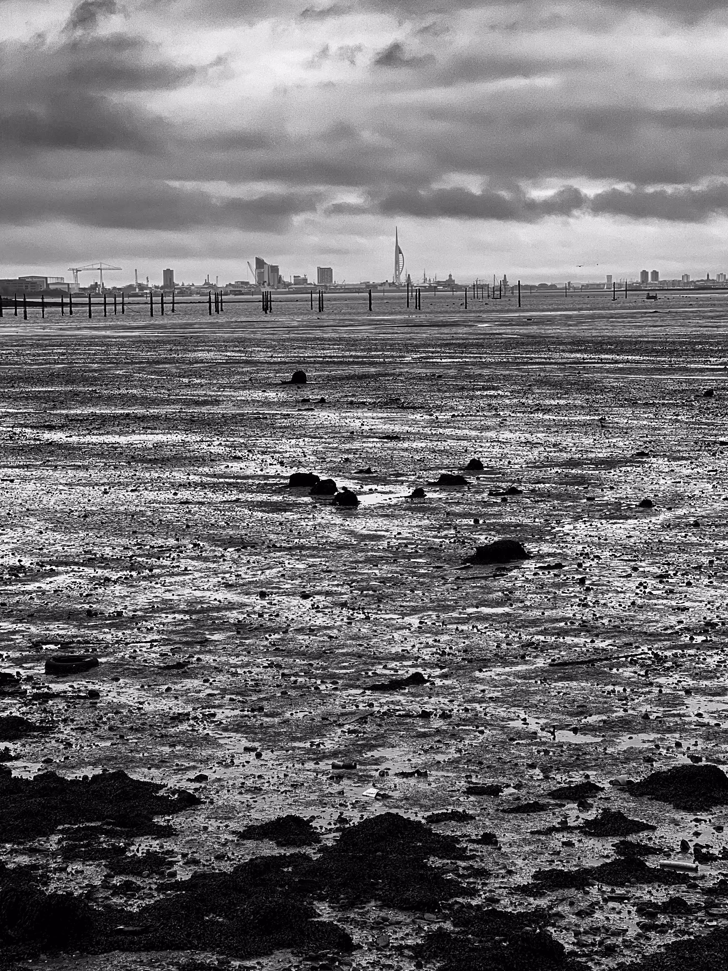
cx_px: 367
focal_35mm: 79
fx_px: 2215
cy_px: 492
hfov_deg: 18.7
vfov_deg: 24.7
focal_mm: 9
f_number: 2.8
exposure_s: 1/120
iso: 20
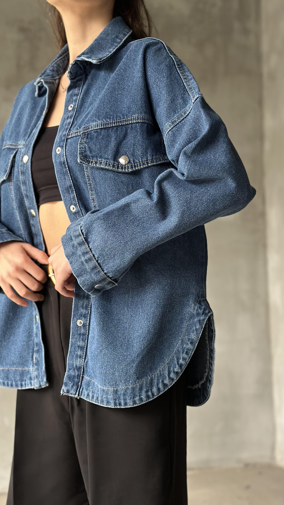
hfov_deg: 22.6
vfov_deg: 39.2
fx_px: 709
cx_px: 127
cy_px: 252
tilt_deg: +0.8
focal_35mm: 53
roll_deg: +0.1
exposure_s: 1/60
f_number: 1.78
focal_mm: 6.86
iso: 400
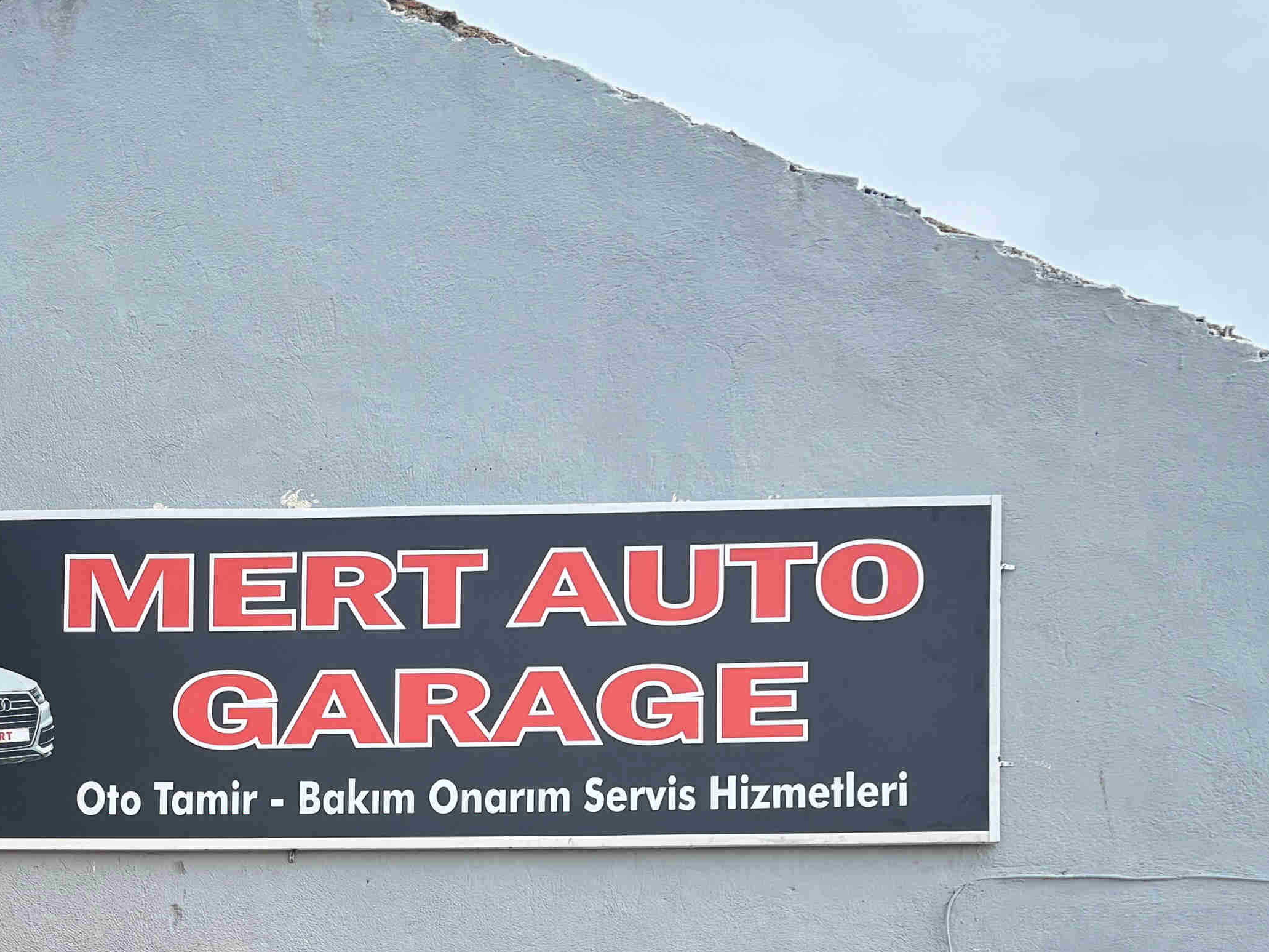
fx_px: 2639
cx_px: 405
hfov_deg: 26.9
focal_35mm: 72
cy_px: 1159
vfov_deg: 19.2
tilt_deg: +3.5
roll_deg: -0.9
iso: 50
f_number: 1.6
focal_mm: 5.96
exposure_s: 1/2062
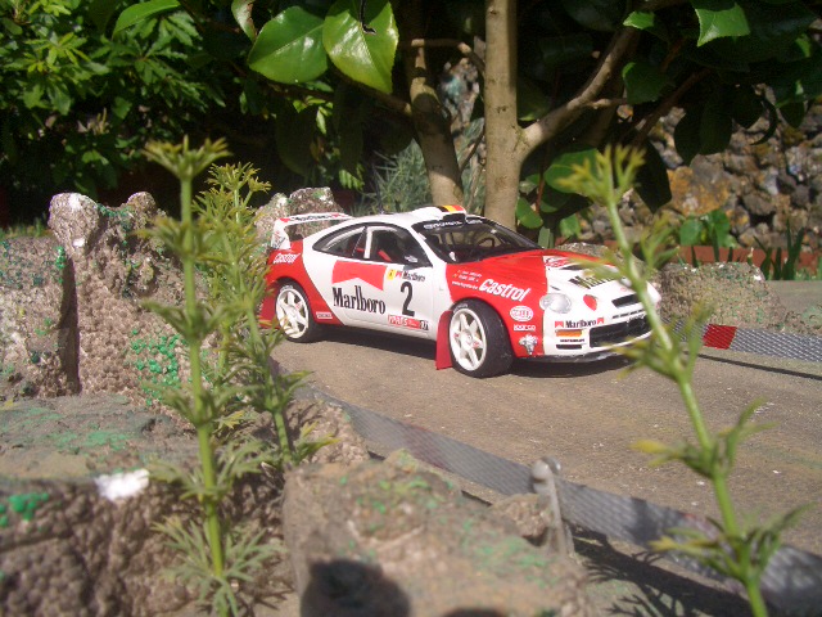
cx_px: 411
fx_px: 831
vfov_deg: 40.7
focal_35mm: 35
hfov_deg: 52.6
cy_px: 308
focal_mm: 5.8
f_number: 4.3
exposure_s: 1/640
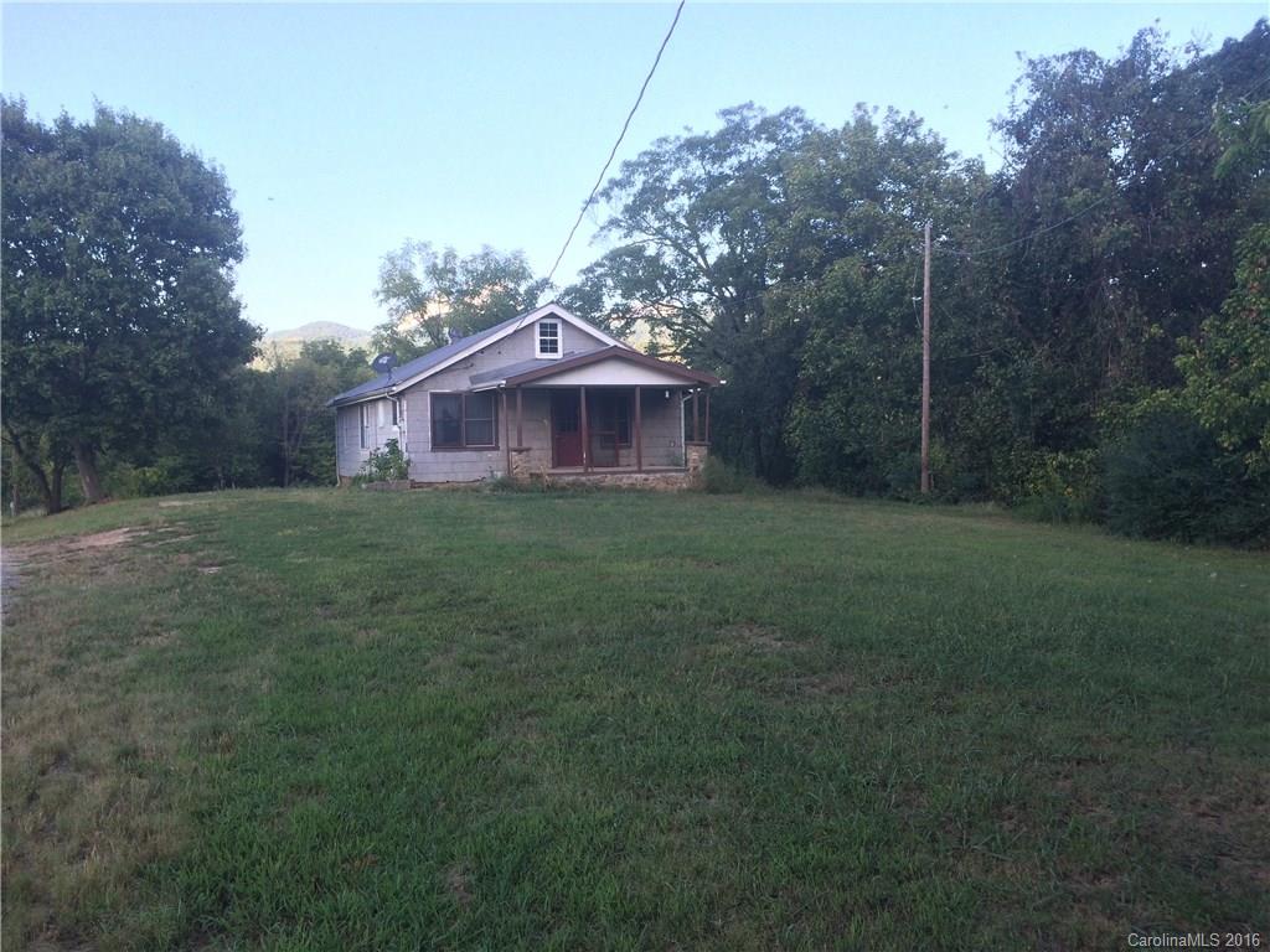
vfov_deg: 48.2
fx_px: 1064
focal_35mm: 29
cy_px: 476
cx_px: 635
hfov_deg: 61.7
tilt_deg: -3.0
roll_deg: +0.9
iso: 32
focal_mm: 4.15
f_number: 2.2
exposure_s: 1/202
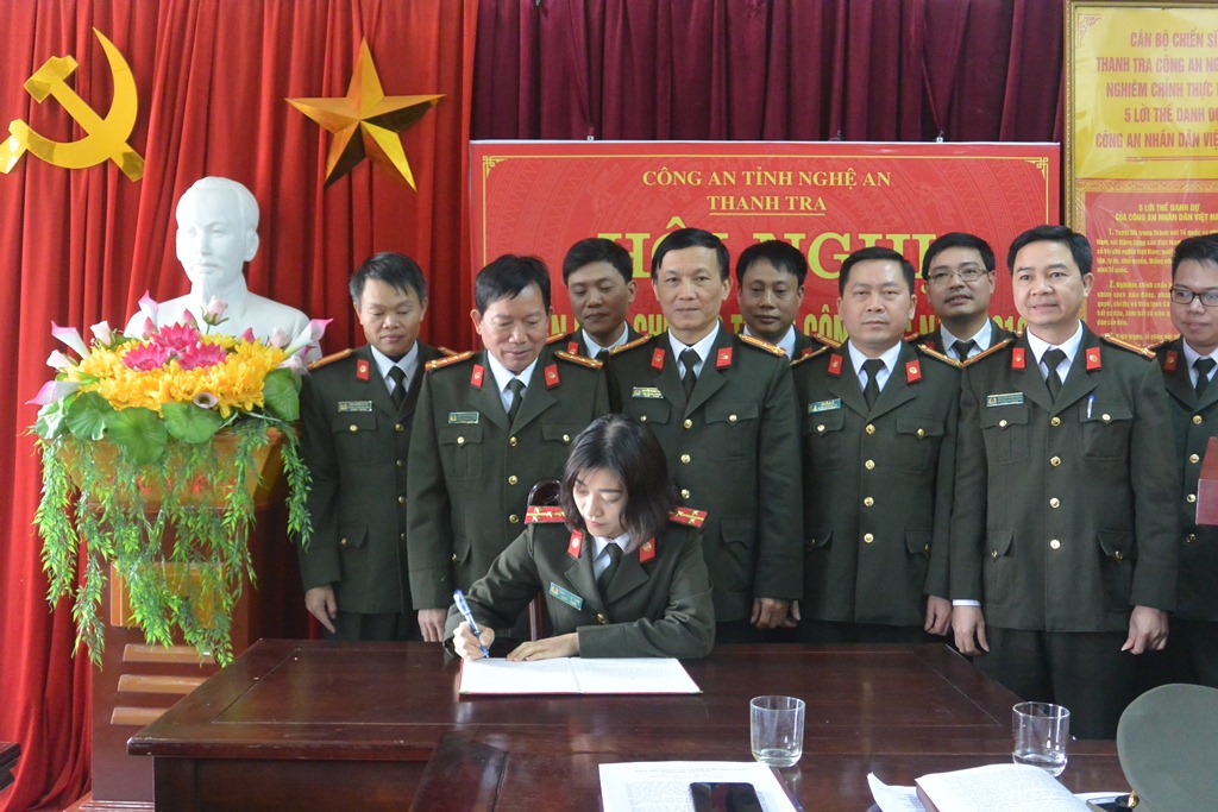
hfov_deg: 54.4
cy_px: 406
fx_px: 1184
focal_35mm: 35
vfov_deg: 37.9
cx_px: 609
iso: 1100
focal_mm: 13.1
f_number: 4
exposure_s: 1/30
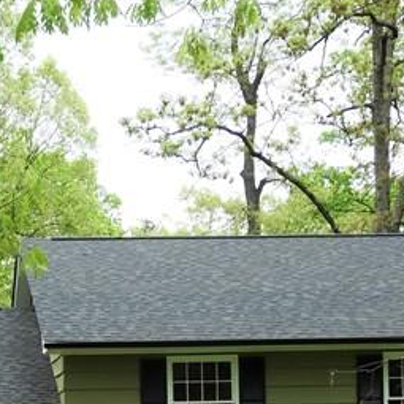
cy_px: 496
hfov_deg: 14.7
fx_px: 1545
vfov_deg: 14.4
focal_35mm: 117
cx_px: 35
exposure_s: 1/80
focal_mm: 5.9
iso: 100
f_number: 3.6
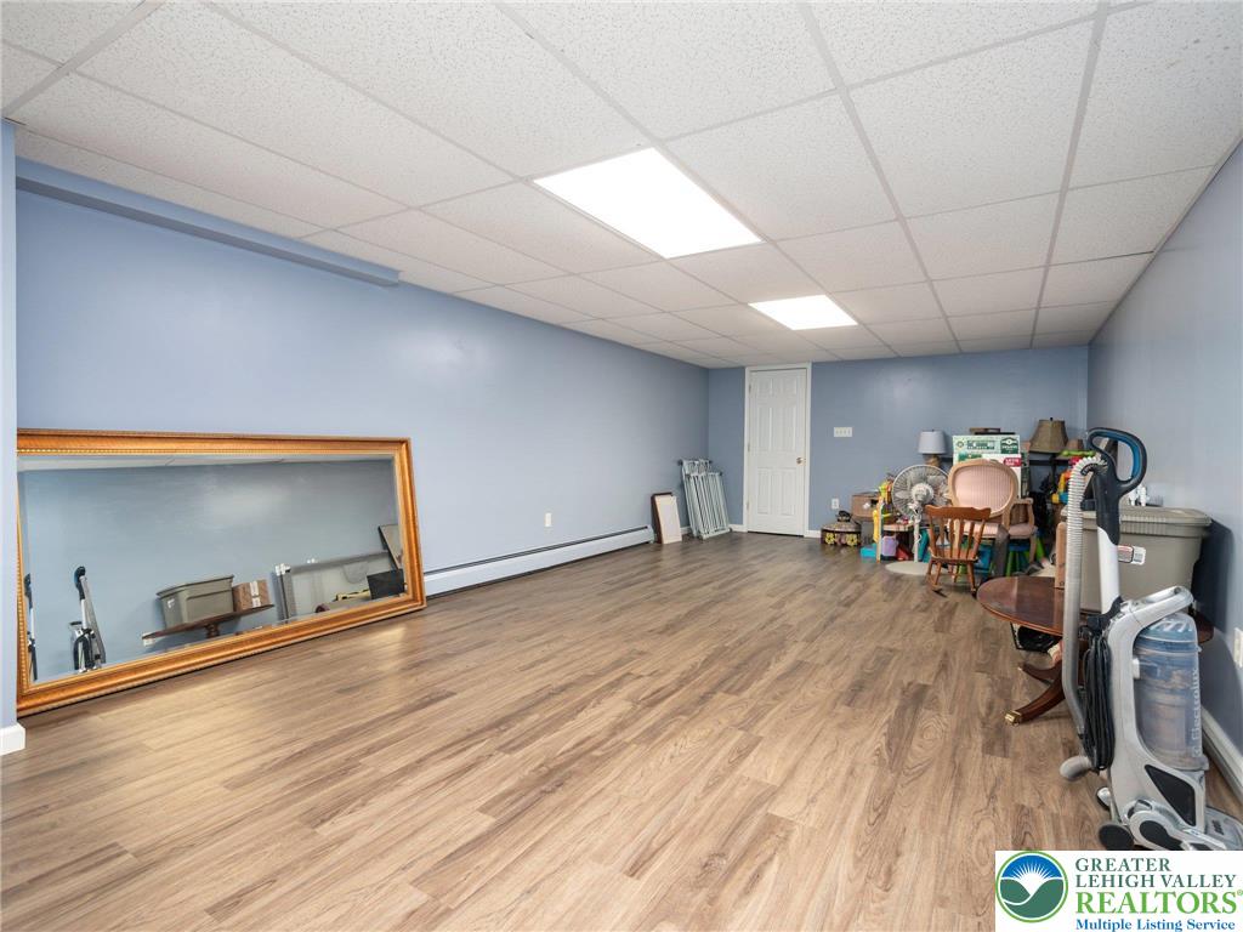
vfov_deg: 71.6
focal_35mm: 18
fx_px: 646
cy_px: 466
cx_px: 622
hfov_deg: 87.8
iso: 200
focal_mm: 9
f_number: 4
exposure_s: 1/4
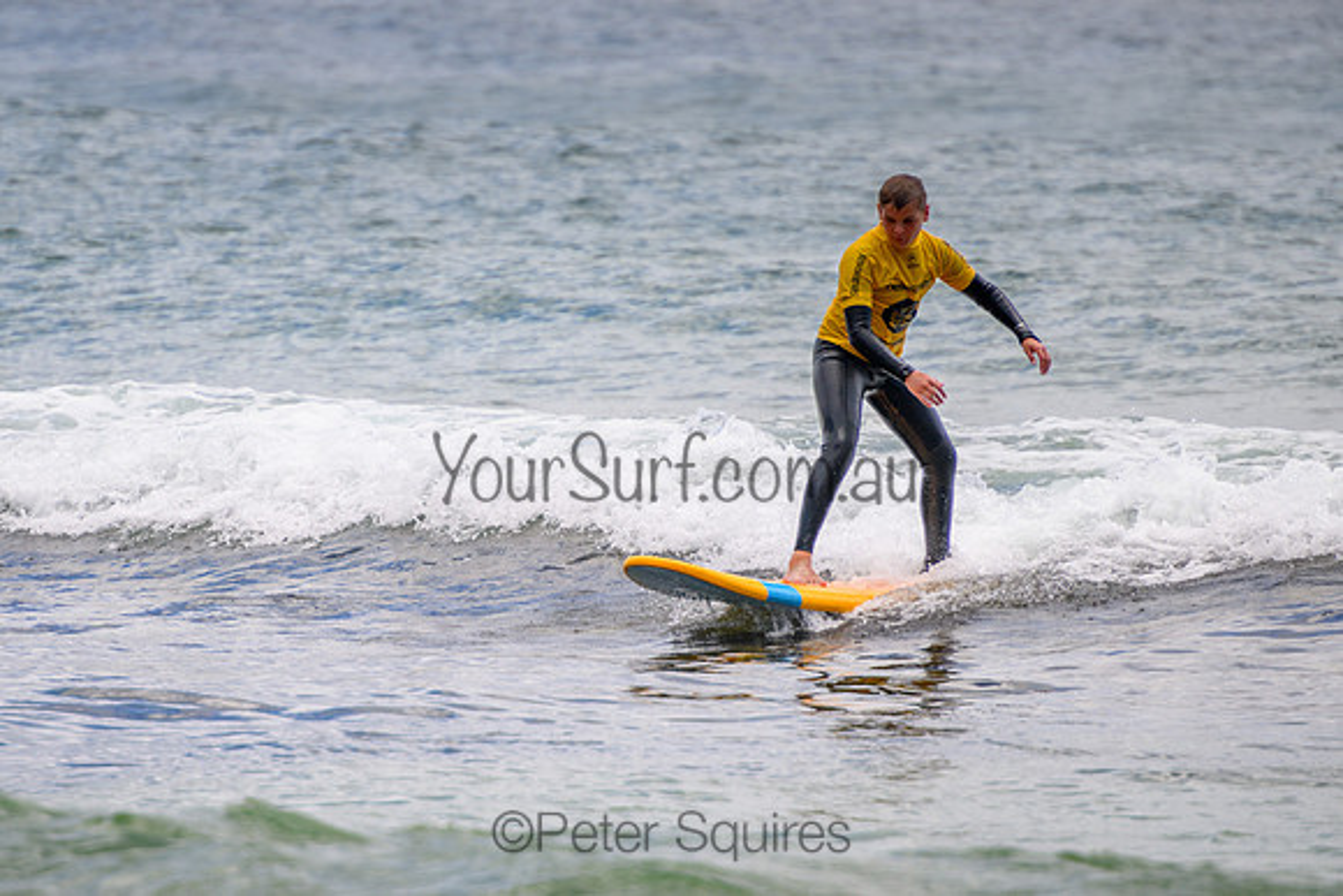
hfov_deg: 3.7
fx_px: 20517
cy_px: 538
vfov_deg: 2.5
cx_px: 495
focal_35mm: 550
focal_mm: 400
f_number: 5.6
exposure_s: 1/2000
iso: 280
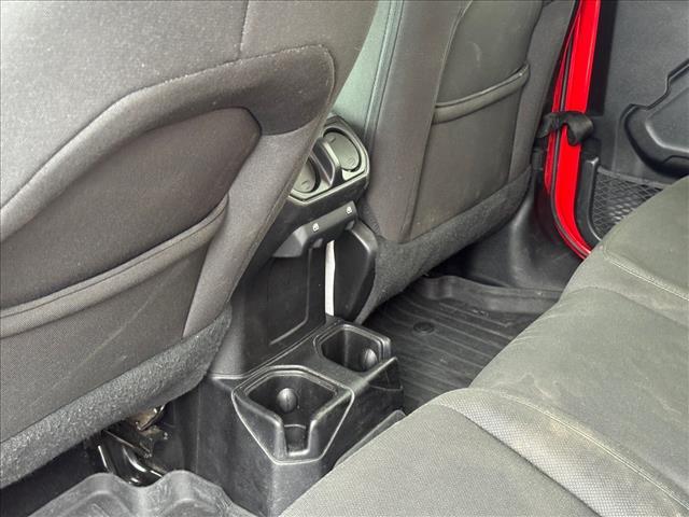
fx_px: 955
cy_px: 258
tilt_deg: -27.4
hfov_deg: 39.7
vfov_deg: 30.3
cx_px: 344
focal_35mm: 48
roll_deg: -2.9
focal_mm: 6.76
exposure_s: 1/40
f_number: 1.78
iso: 500
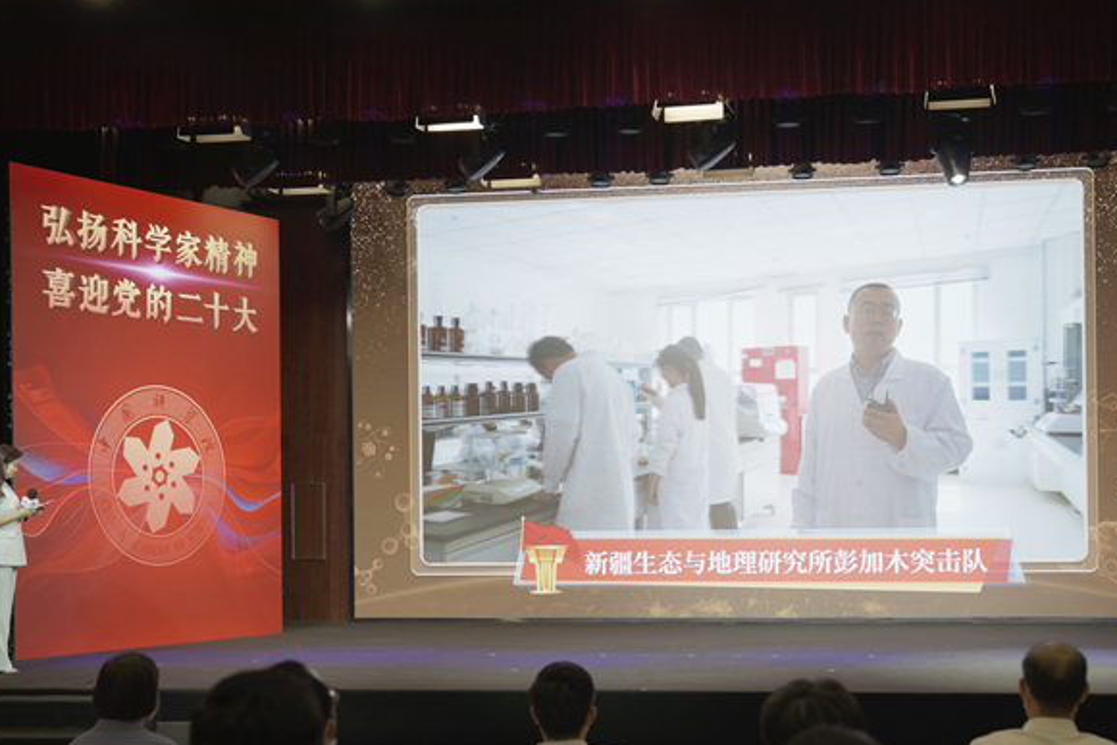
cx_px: 680
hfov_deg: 38.7
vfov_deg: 26.3
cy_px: 497
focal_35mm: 51
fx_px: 1583
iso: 250
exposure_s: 1/60
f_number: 2.8
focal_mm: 37
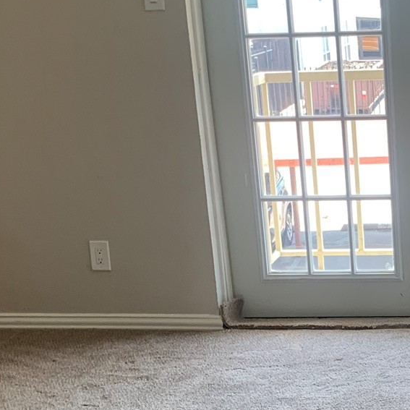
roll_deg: +1.2
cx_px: 446
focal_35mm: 83
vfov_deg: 20.6
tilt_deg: -17.5
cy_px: 338
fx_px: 1112
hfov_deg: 20.0
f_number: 1.8
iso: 50
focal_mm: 4.25
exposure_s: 1/120
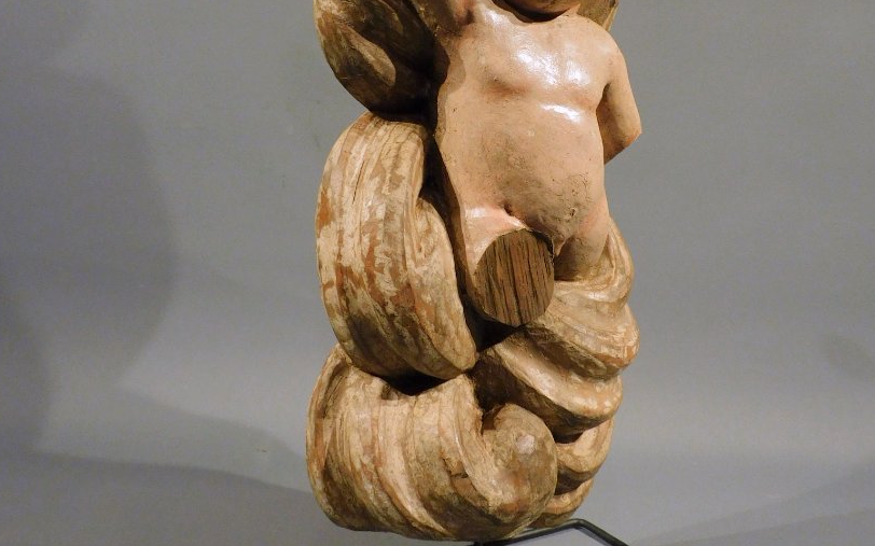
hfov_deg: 42.6
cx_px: 470
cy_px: 109
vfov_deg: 26.9
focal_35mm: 47
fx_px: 1120
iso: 220
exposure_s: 1/30
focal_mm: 5.4
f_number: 3.5
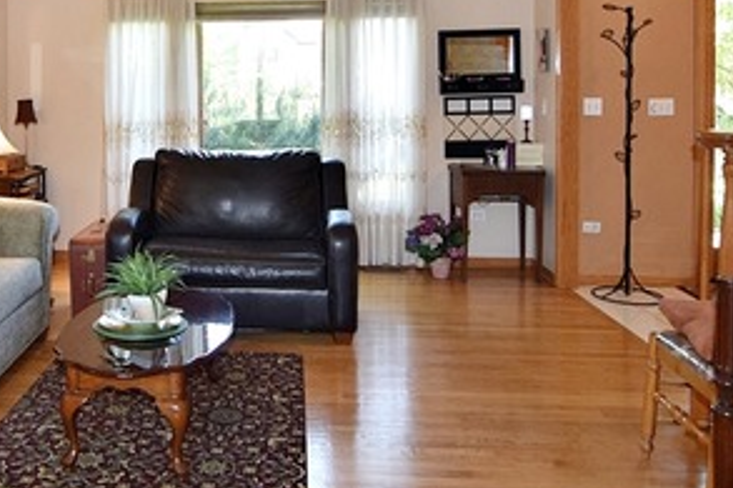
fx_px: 734
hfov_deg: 51.2
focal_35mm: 36
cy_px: 99
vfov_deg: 35.6
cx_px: 200
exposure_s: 1/100
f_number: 5
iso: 800
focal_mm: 11
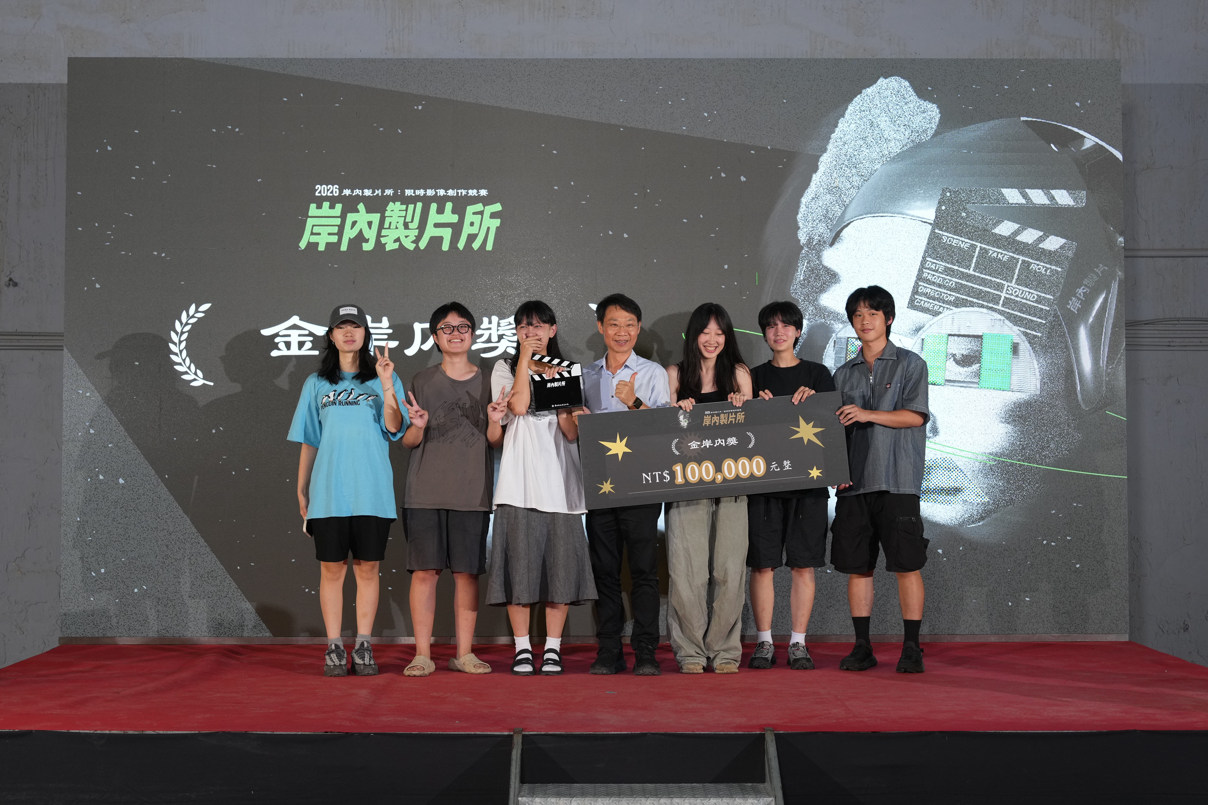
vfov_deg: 27.0
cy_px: 402
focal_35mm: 50
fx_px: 1678
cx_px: 604
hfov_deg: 39.6
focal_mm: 50
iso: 800
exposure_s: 1/160
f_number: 4
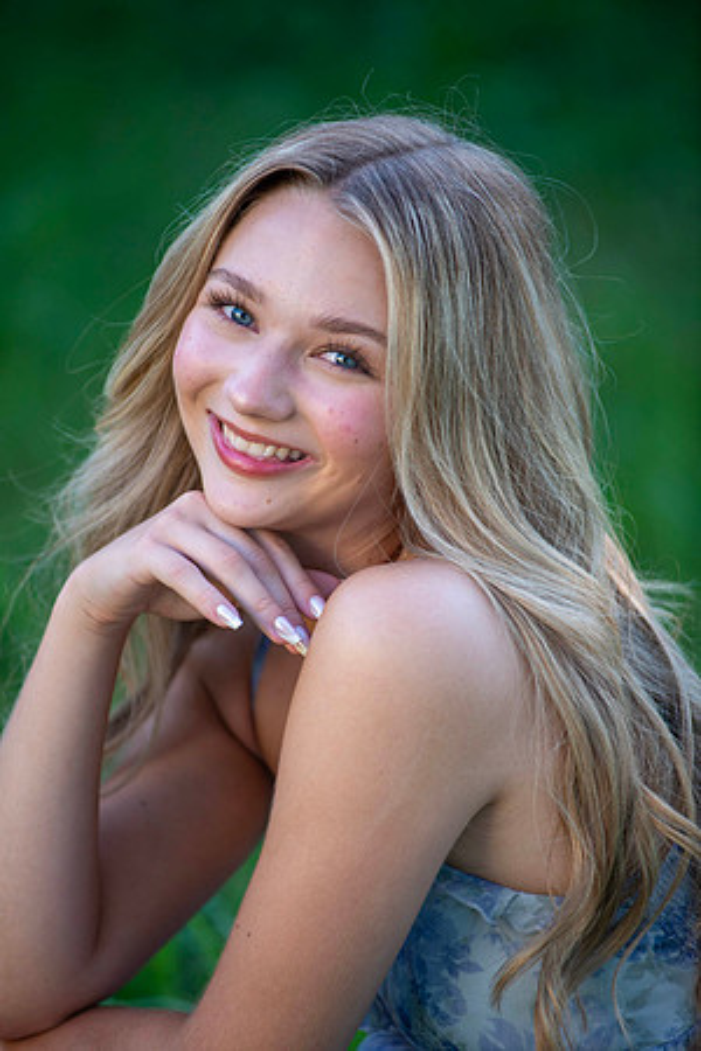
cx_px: 350
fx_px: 5841
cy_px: 526
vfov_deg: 10.3
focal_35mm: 200
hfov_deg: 6.9
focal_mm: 200
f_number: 4
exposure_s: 1/200
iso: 160
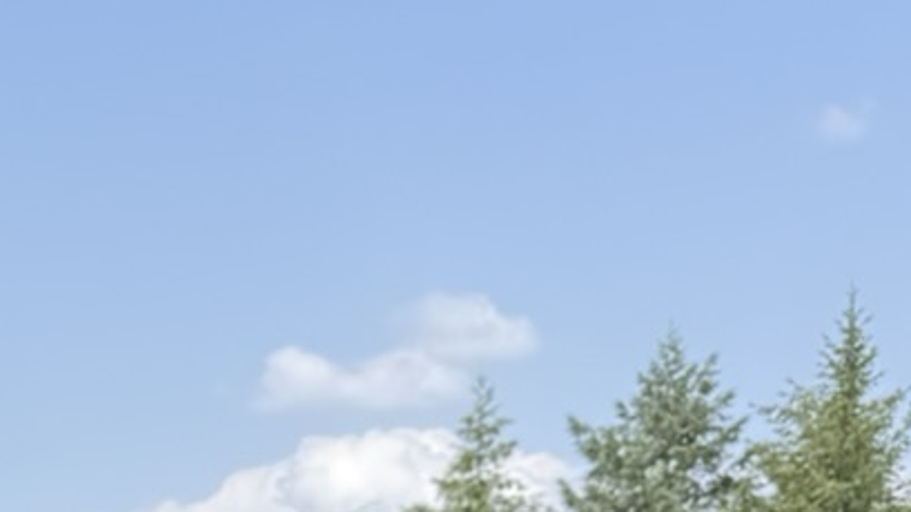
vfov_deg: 8.1
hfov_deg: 13.7
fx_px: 3164
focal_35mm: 131
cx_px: -971
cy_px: 1449
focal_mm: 6.76
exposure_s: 1/2445
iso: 80
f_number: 1.78
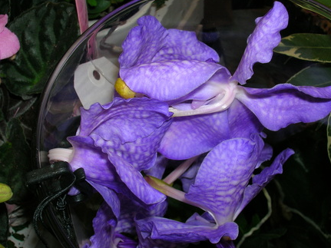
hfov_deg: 40.4
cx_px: 168
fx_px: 449
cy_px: 124
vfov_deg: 30.9
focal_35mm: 47
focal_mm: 7.7
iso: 50
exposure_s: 1/60.1
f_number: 5.4
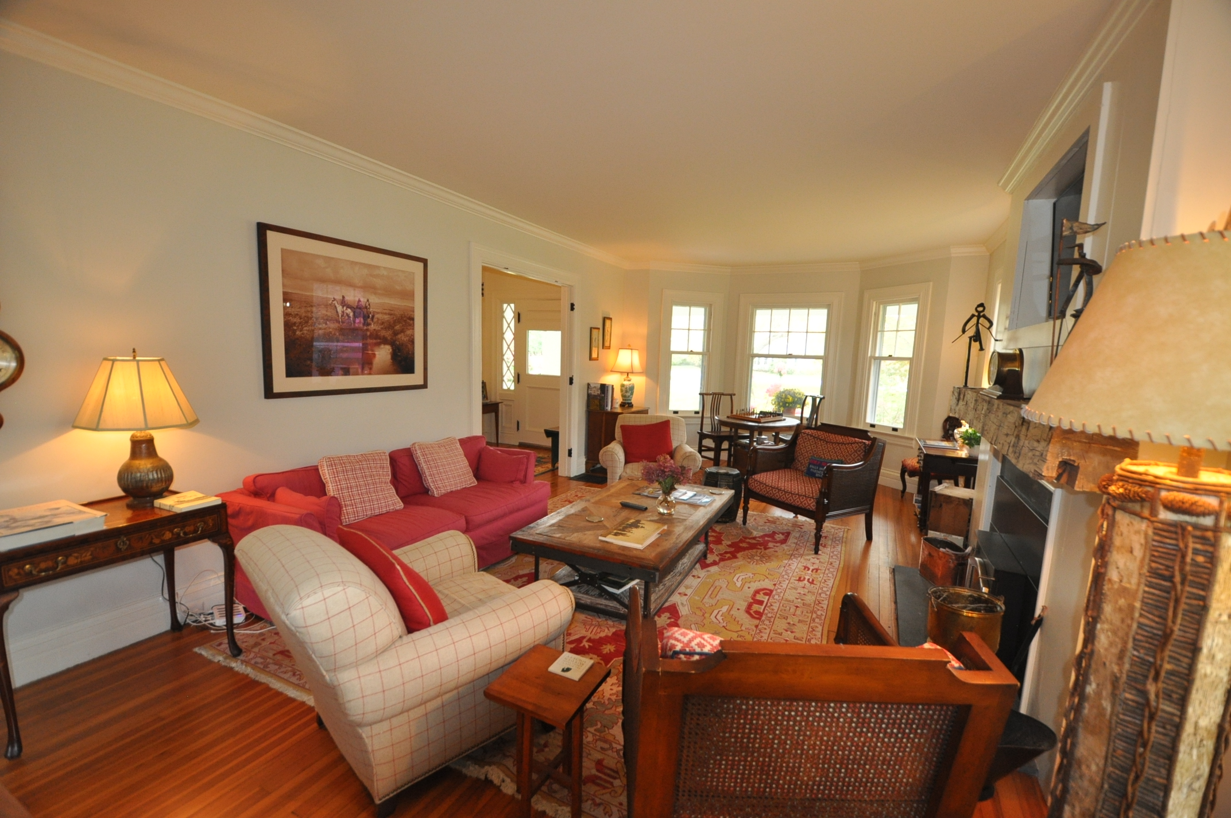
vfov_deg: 77.2
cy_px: 409
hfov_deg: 100.5
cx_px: 616
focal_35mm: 15
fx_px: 512
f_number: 3.5
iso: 800
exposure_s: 1/60
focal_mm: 10
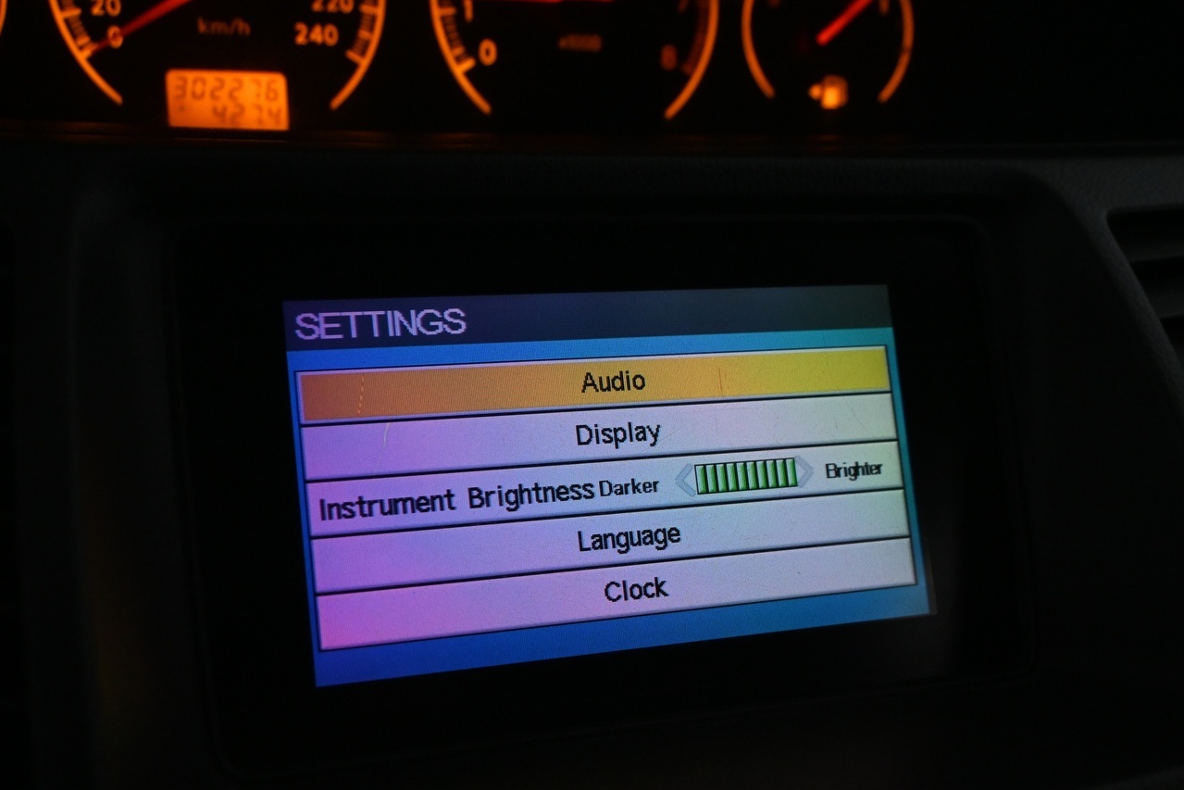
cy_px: 499
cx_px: 650
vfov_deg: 34.1
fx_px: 1281
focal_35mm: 39
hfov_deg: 49.5
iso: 1600
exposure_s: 1/125
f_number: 4.5
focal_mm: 20.5
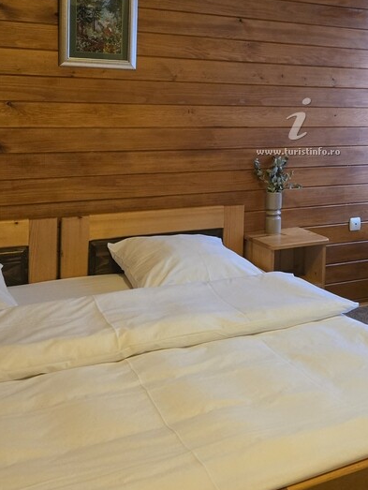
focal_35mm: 45
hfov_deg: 31.1
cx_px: 311
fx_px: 637
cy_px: 138
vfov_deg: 41.1
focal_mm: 5.4
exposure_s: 1/100
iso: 1250
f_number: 1.8
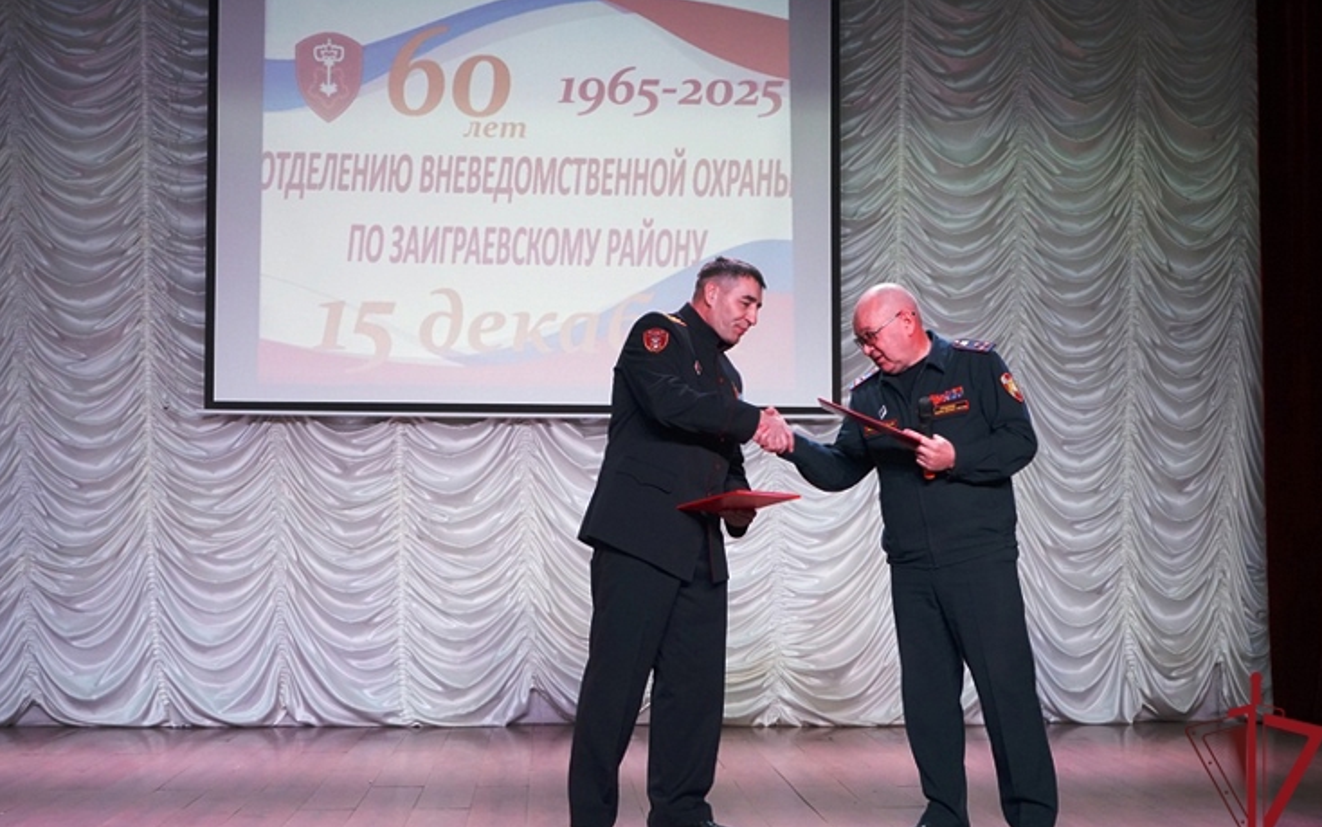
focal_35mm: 52
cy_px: 445
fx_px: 1857
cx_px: 672
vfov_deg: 25.1
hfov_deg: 39.2
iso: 1000
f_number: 4.5
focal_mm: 33
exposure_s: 1/160
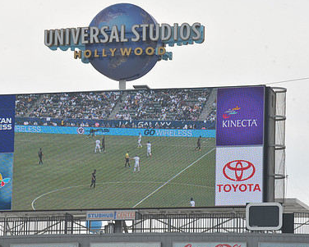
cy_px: 141
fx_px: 2516
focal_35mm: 275
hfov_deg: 7.0
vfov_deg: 5.6
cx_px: 104
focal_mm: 190
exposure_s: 1/500
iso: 320
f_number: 11
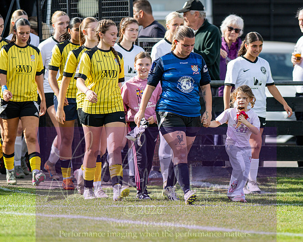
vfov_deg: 2.9
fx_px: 4707
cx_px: 188
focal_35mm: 525
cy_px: 125
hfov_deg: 3.7
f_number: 2.8
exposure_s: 1/2000
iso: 200
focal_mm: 300
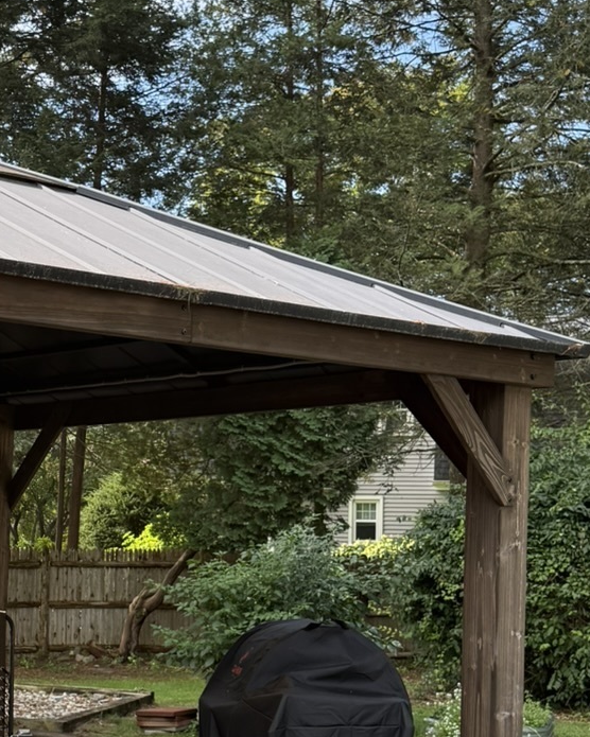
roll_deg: -0.7
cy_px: 510
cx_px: 42
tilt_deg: +2.1
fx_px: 1506
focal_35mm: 69
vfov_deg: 27.3
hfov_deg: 21.6
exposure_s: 1/1005
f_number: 1.78
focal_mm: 6.76
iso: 100
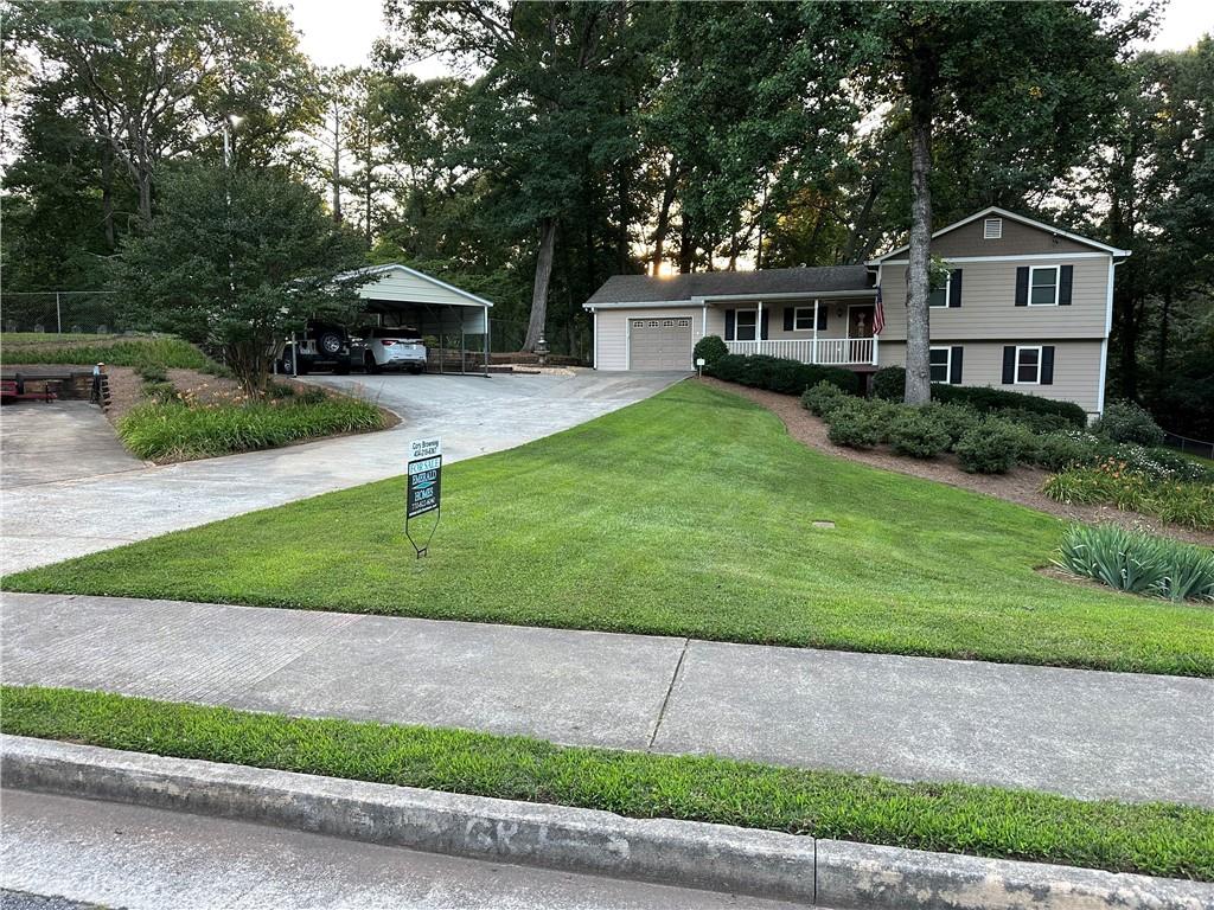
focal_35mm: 24
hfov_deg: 71.6
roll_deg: -0.5
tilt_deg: -5.9
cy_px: 455
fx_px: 842
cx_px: 607
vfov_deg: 56.8
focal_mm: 6.86
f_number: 1.78
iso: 125
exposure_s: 1/121
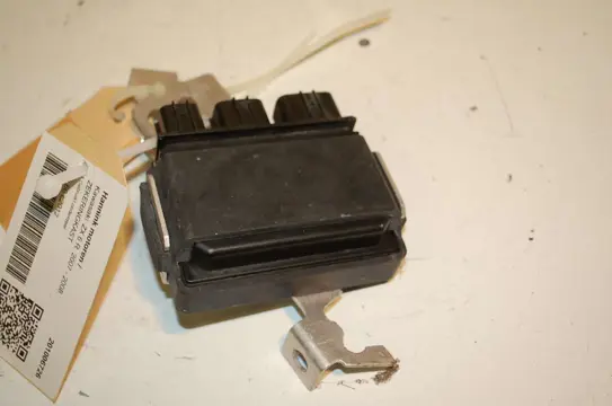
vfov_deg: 29.8
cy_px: 203
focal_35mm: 45
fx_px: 764
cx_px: 306
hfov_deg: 43.7
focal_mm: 30
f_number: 4.8
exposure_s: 1/60
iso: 360
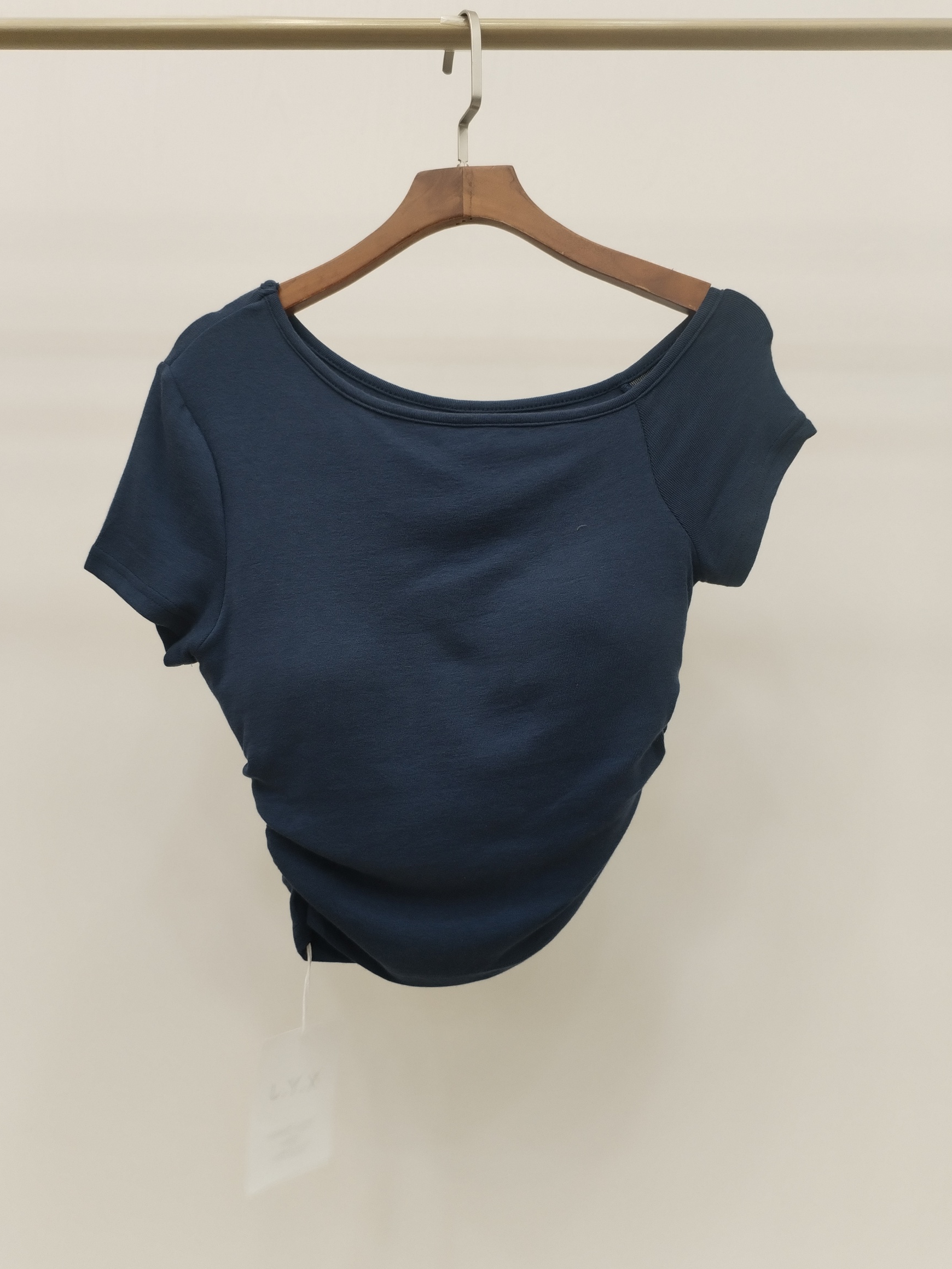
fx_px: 1100
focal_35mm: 30
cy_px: 638
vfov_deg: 60.0
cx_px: 469
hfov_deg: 46.8
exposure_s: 1/120
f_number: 1.8
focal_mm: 4.75
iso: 280
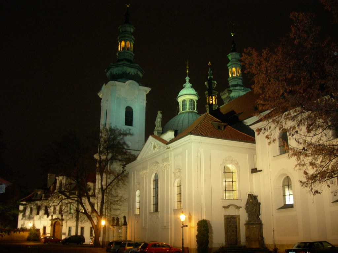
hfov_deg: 49.0
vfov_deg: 37.7
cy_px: 126
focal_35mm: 38
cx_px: 169
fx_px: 371
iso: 200
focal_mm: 7.8
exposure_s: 1/5.3
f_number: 2.8
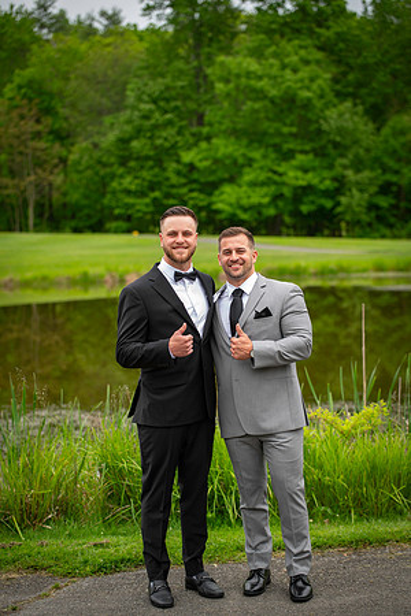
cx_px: 206
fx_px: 1370
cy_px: 308
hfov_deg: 17.1
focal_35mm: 80
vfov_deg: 25.4
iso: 64
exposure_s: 1/250
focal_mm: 80
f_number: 2.8
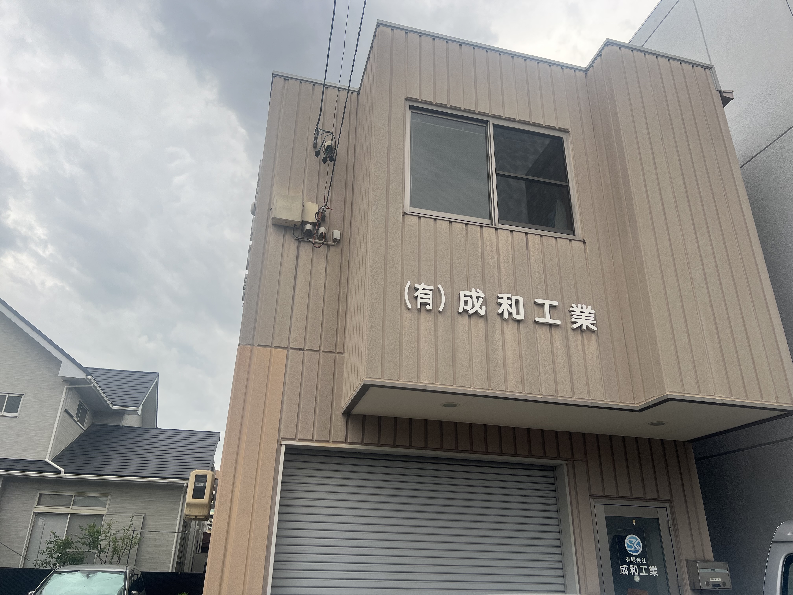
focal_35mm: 26
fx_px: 596
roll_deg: -1.1
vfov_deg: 53.1
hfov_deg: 67.3
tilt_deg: +24.7
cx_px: 396
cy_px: 298
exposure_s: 1/572
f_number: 1.5
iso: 50
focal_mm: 5.7
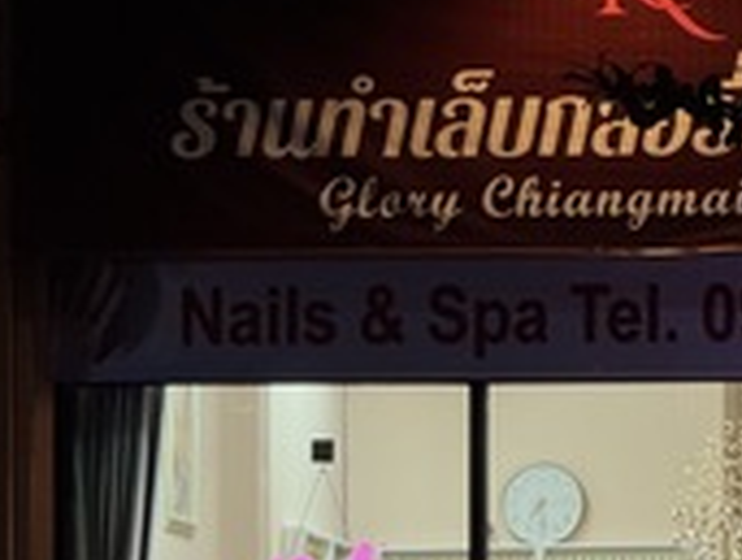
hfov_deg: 6.1
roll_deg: +0.1
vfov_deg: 4.6
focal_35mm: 322
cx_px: 475
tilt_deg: +4.4
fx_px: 6917
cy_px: 547
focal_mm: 15.66
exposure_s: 1/50
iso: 250
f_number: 2.8
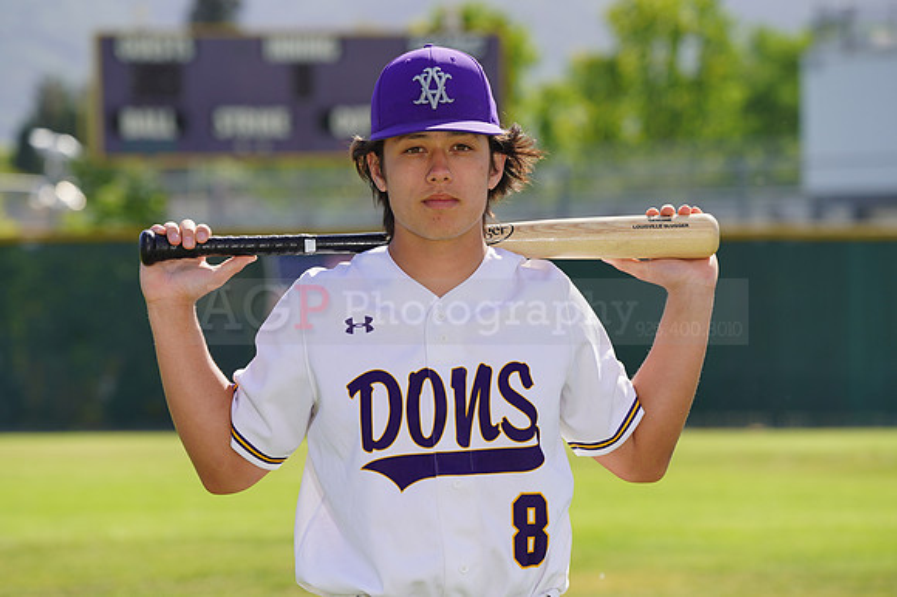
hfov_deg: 9.0
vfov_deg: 6.0
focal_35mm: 229
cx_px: 448
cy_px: 298
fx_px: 5702
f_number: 8
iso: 100
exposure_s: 1/250
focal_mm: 229
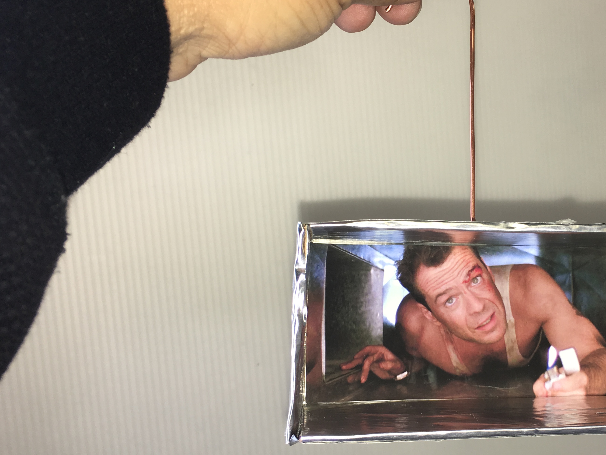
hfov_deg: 41.0
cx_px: 448
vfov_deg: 32.2
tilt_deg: -4.5
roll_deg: +4.6
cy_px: 233
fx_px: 788
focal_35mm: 45
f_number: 2.2
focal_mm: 4.15
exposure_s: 1/30
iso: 25
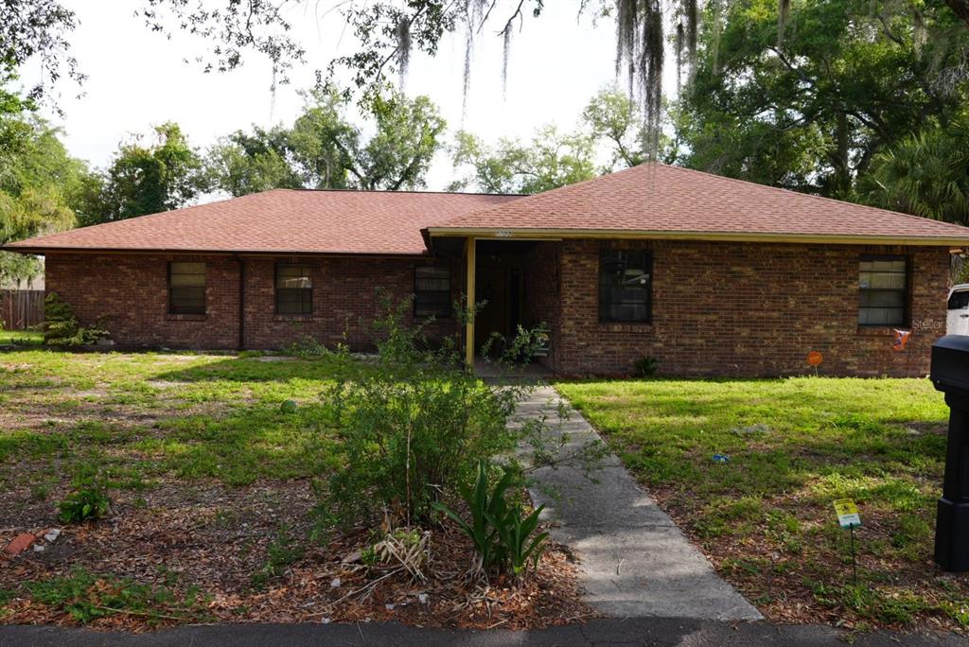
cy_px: 324
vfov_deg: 43.1
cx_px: 484
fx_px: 820
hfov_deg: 61.2
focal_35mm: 30
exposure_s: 1/200
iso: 100
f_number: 4.5
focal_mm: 20.3
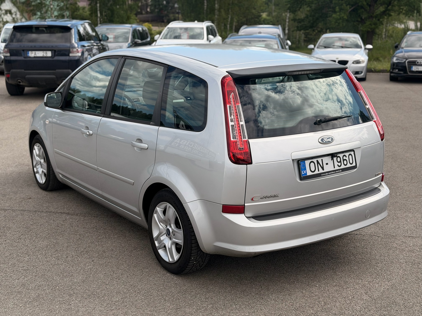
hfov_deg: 39.7
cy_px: 158
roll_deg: +0.1
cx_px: 211
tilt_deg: -13.2
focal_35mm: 48
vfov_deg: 30.3
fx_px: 585
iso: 64
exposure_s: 1/2976
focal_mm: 6.76
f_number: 1.78
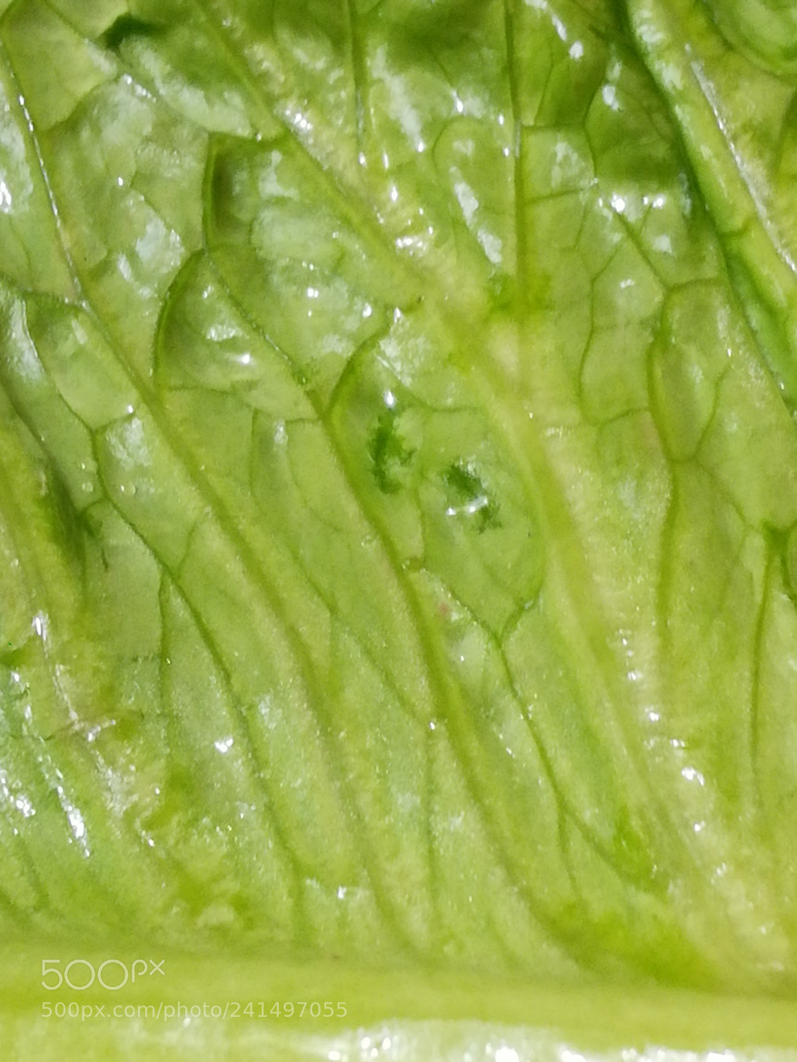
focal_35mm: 98
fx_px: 3008
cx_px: 398
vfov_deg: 20.0
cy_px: 531
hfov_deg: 15.1
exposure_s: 1/20
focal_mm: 3.83
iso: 500
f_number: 2.2
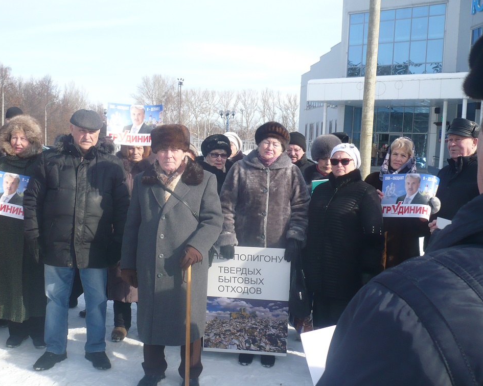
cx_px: 231
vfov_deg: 40.1
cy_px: 190
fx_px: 529
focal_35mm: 37
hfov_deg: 49.1
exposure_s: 1/125
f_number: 8
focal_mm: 5.8
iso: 100
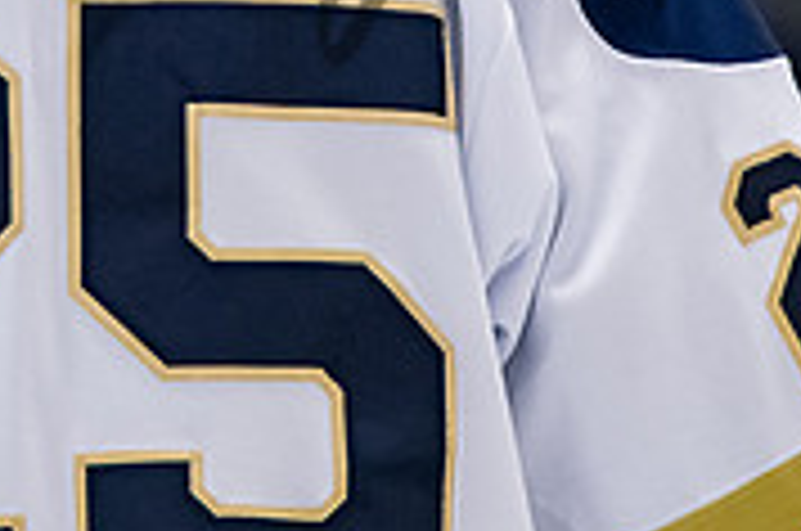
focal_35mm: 1044
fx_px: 23187
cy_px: -71
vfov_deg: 1.3
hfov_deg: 2.0
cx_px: -40
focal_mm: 200
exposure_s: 1/800
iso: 2000
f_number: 3.2
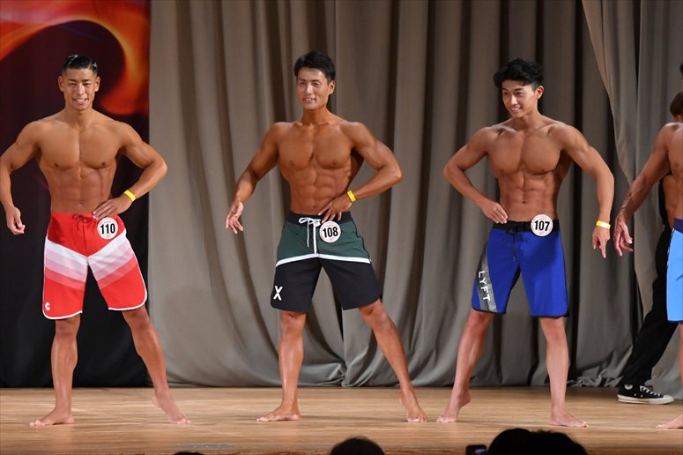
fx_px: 4267
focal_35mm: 225
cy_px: 228
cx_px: 342
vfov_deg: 6.1
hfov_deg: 9.2
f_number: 5.6
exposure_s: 1/400
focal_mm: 150
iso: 4000
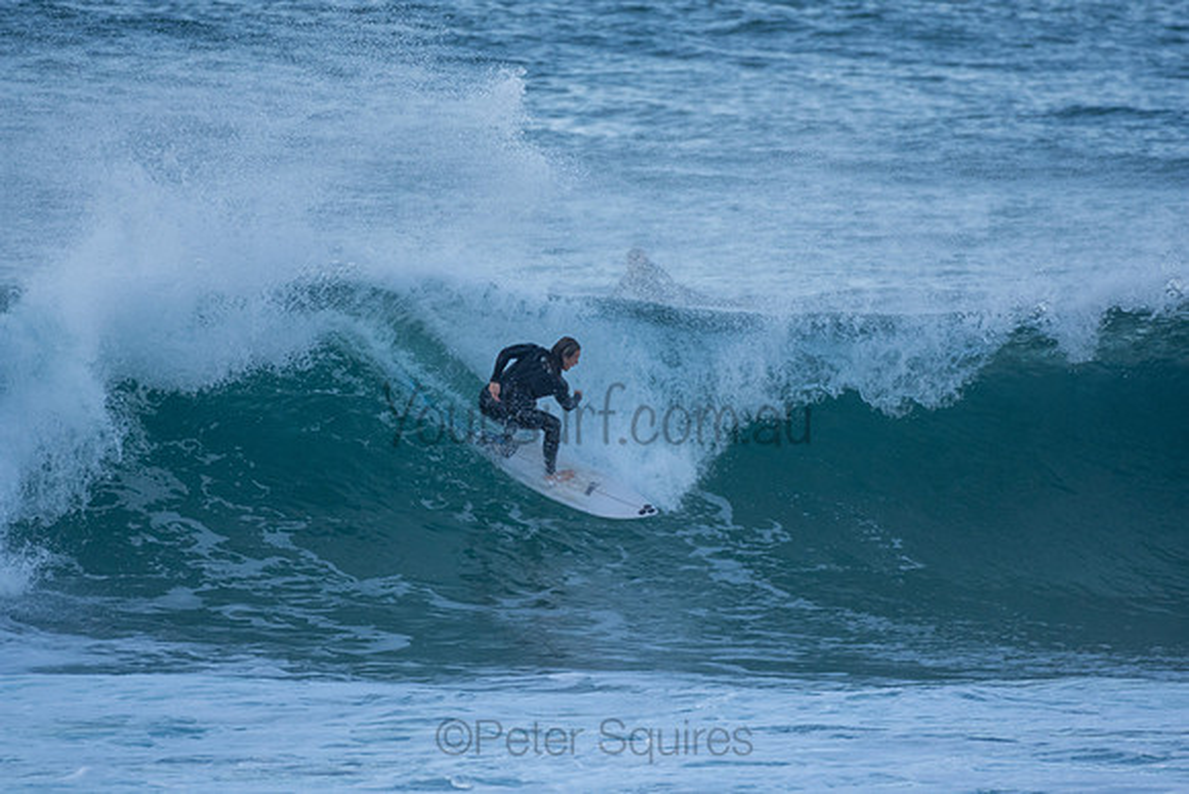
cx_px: 594
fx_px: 24775
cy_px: 397
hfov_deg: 2.7
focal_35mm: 750
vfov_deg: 1.8
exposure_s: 1/1250
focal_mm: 500
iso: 900
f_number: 5.6
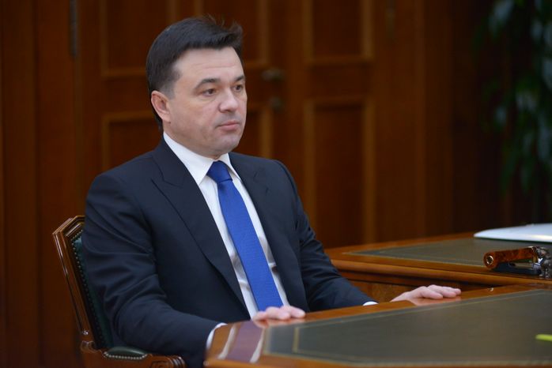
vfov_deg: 7.4
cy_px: 184
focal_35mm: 185
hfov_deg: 11.1
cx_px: 276
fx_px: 2838
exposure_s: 1/400
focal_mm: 185
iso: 3200
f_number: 3.2
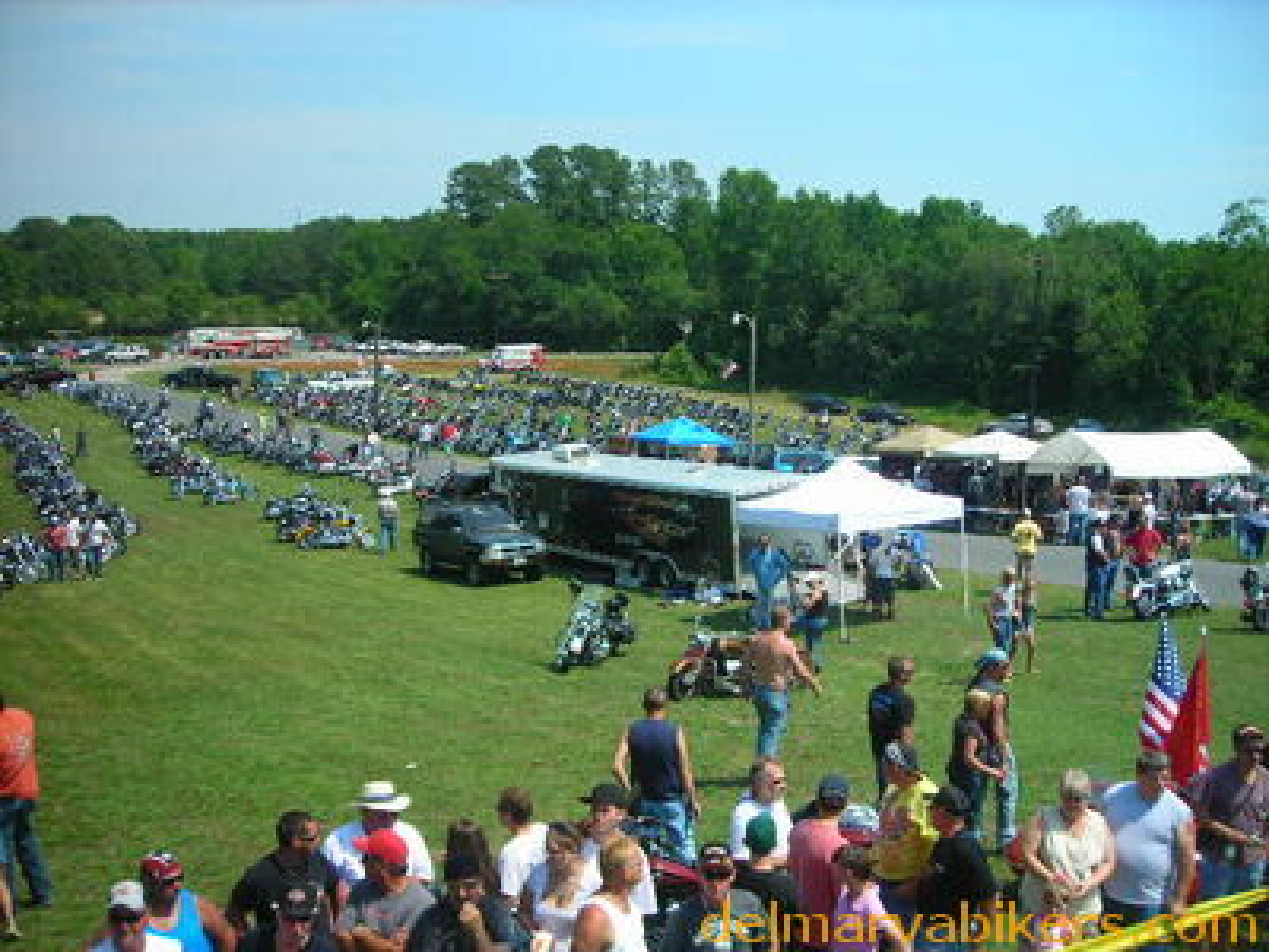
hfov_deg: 49.0
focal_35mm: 38
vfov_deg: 37.7
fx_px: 1393
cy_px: 476
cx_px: 634
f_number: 6.4
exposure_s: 1/145
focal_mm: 6.3
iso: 50
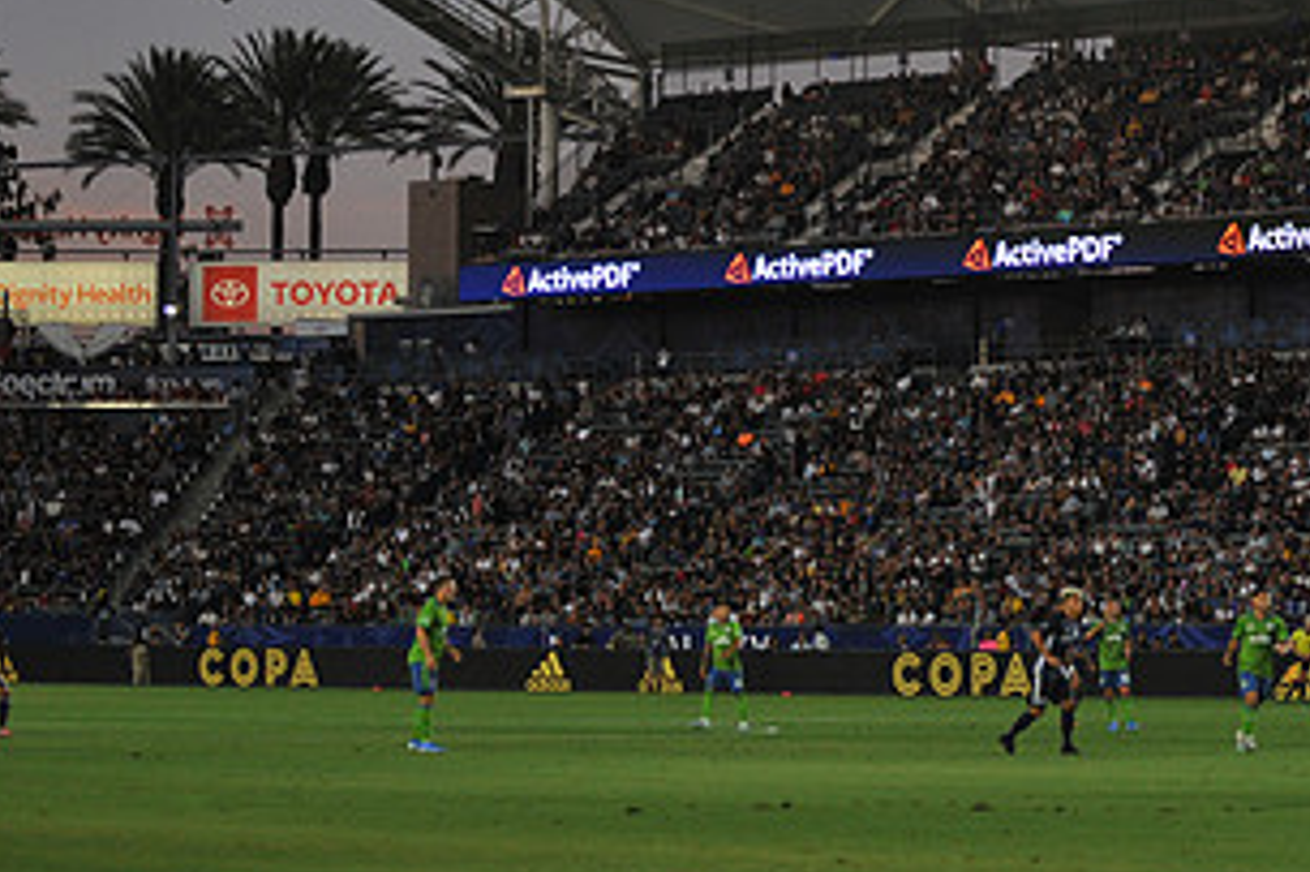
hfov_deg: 15.4
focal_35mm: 133
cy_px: 318
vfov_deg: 10.3
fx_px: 4837
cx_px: 949
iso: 1600
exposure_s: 1/2500
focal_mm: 70
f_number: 2.8
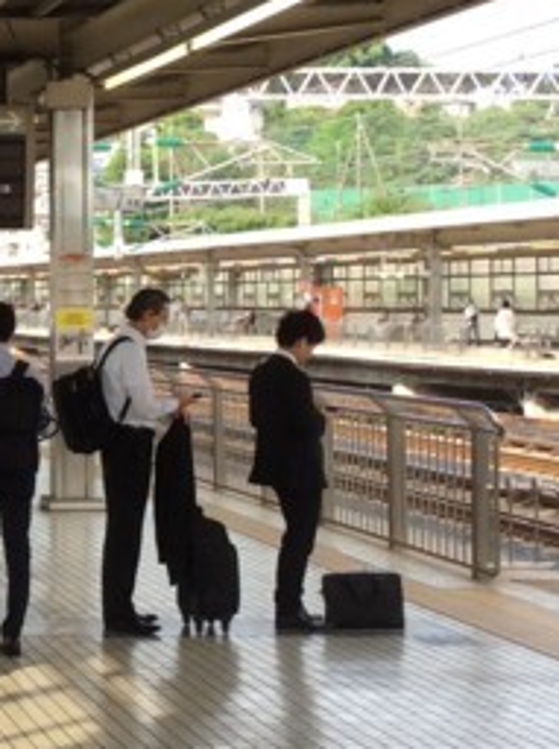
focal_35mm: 100
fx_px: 2160
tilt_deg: -0.8
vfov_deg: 19.6
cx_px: -140
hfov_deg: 14.2
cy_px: 255
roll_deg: +1.5
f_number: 2.4
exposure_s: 1/290
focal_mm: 3.3
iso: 32
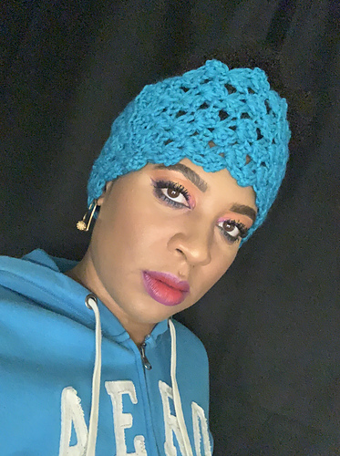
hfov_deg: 44.0
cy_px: 228
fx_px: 421
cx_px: 170
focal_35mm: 32
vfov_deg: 56.9
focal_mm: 2.87
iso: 1000
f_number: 2.2
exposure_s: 1/58
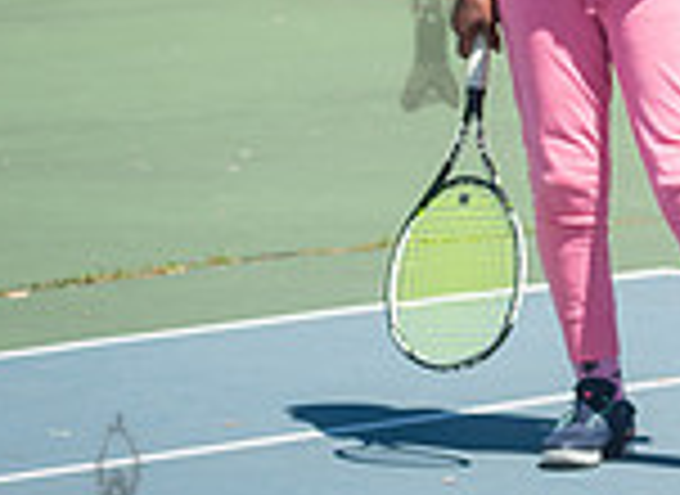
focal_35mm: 367
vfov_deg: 4.0
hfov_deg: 5.4
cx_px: 1319
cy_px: -311
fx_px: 7136
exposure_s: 1/2000
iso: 200
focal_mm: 80
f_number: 3.5
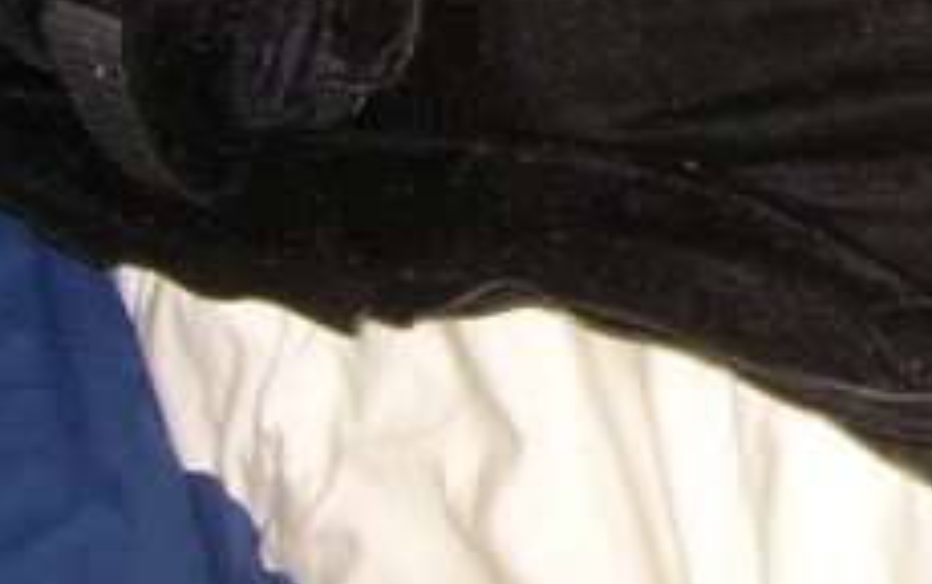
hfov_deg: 14.4
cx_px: 1159
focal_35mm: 140
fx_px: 3558
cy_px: -49
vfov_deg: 9.3
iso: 59
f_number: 2.8
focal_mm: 6.3
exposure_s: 1/60
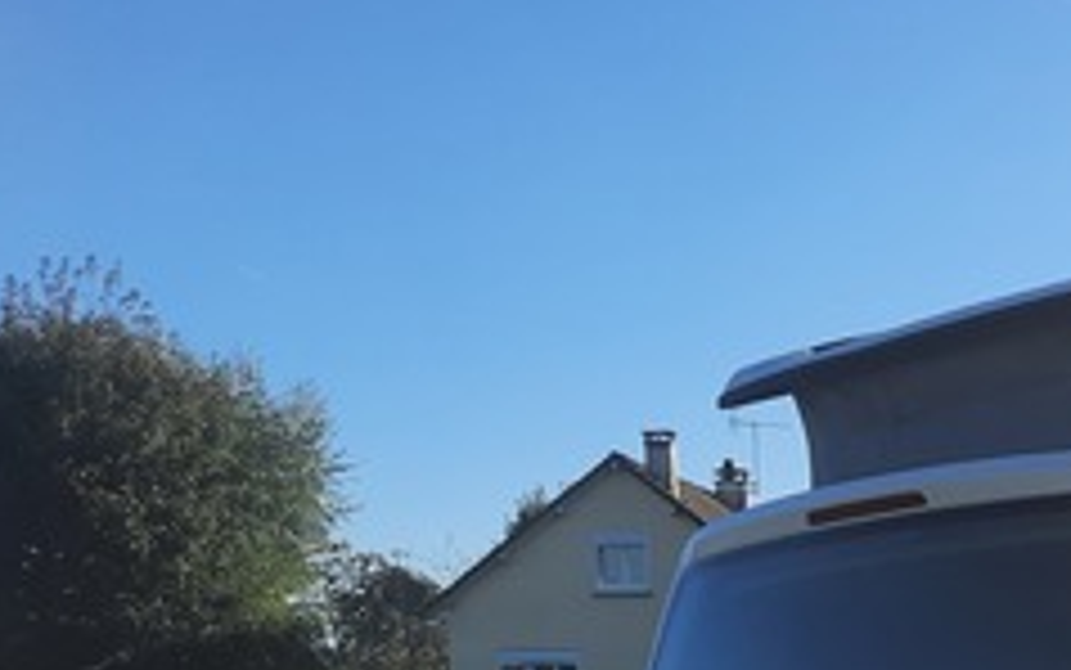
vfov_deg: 17.6
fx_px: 2073
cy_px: 767
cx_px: 1350
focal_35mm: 71
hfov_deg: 25.4
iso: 32
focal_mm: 4.6
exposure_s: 1/959
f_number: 2
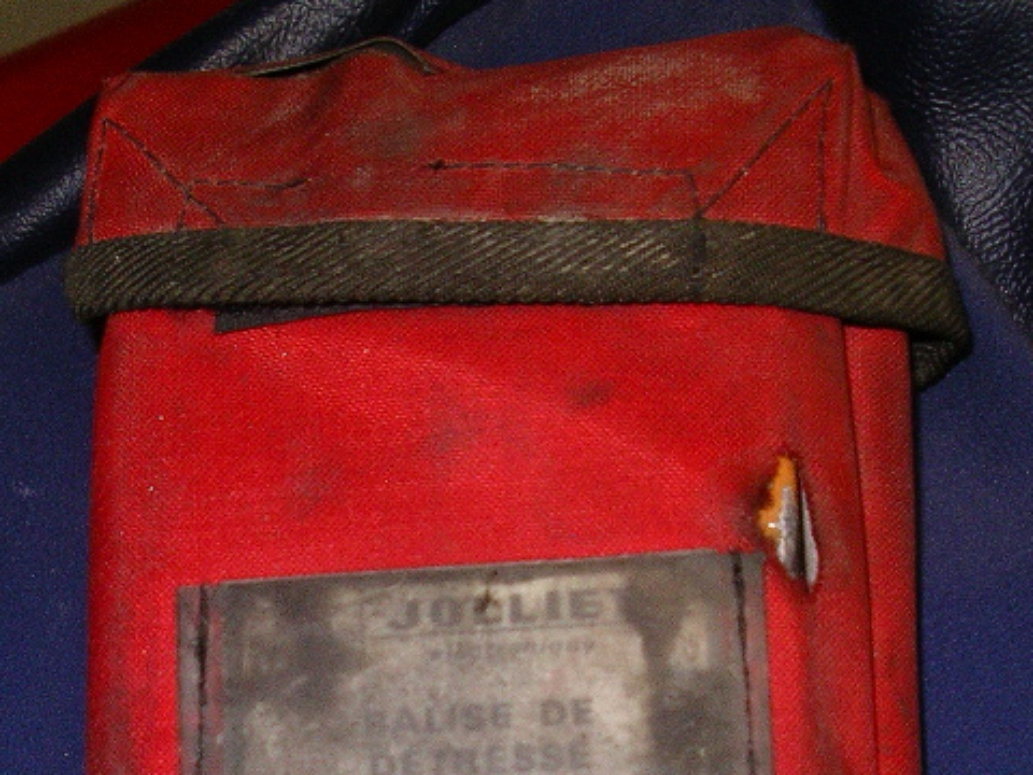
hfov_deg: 24.6
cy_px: 788
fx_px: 2357
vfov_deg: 18.2
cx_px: 364
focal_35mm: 79
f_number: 2.8
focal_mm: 7.8
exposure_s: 1/40
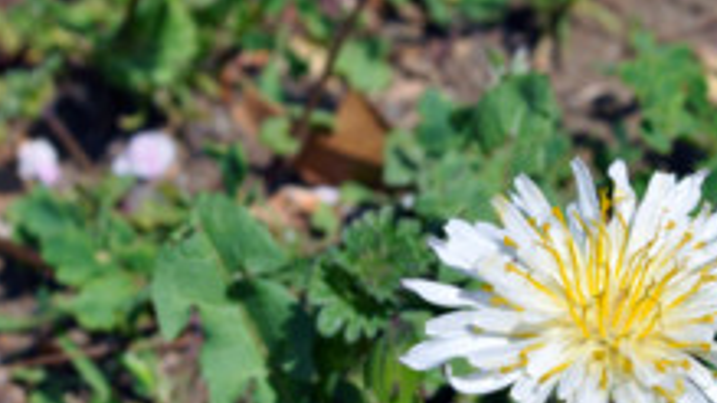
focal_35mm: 197
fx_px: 3748
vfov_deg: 6.1
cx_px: 511
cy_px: 331
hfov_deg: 10.9
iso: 200
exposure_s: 1/400
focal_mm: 55
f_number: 10
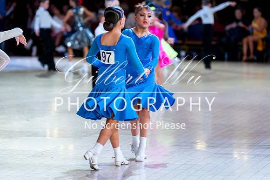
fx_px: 1506
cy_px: 72
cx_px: 122
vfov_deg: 6.8
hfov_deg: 10.2
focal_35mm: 201
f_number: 2.8
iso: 3200
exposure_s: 1/500
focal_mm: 150
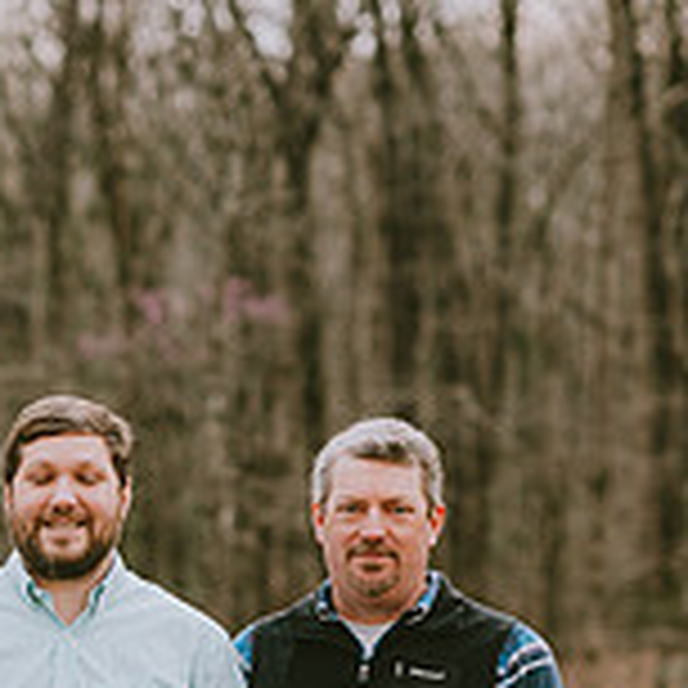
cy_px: 832
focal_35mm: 212
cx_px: 40
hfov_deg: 8.2
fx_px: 4767
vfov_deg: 8.2
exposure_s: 1/400
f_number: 2.5
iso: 400
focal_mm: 85
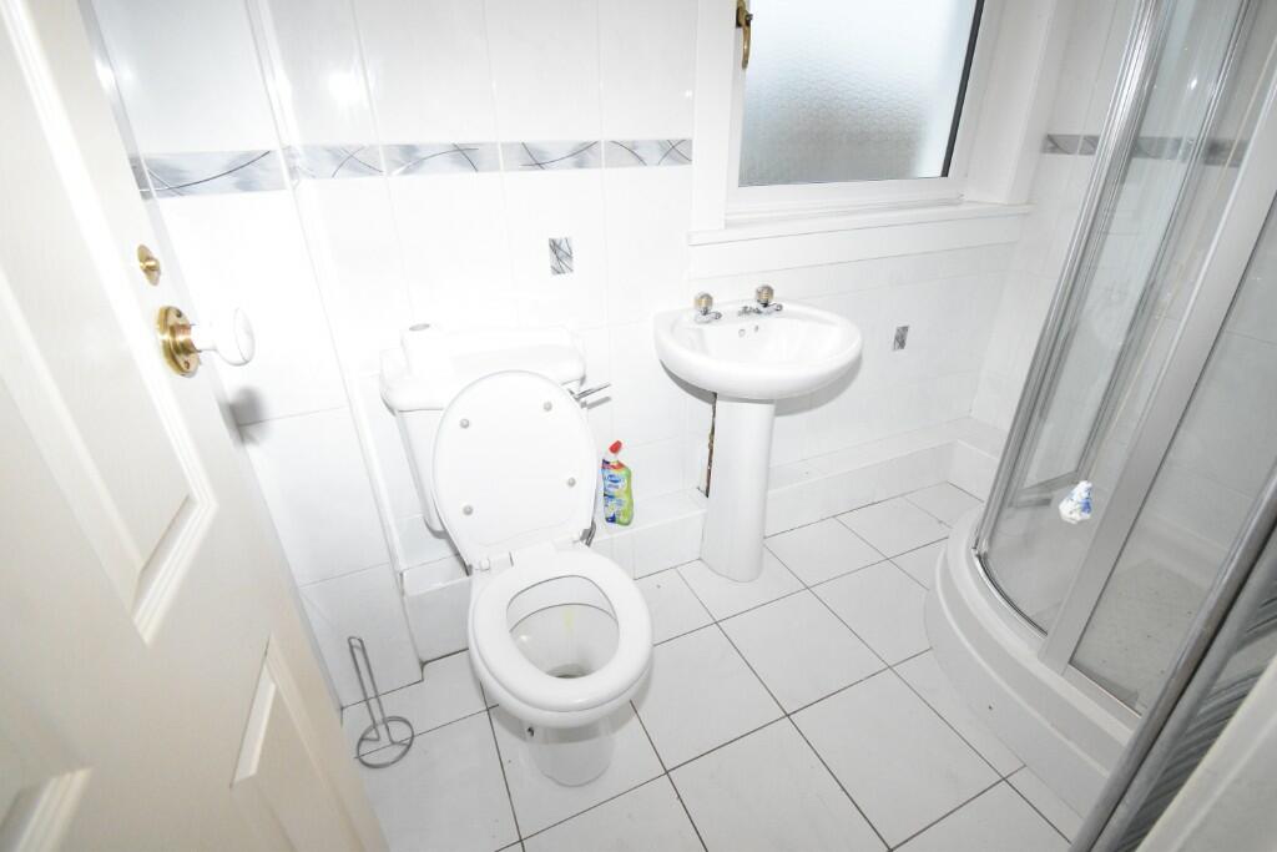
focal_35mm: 15
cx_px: 638
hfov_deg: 100.4
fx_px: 532
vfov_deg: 77.3
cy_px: 426
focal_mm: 10
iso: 3200
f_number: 4.5
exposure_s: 1/125
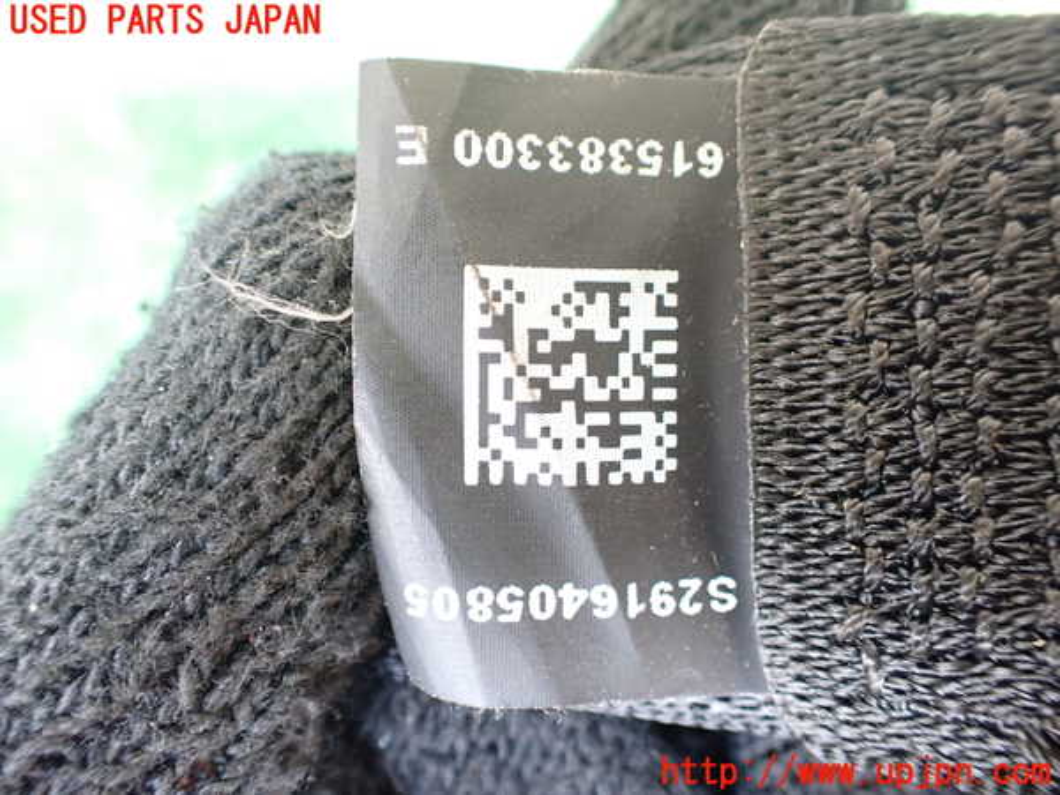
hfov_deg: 60.0
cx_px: 530
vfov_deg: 46.8
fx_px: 919
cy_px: 398
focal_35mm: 30
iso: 800
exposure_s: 1/50
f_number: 2.3
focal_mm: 5.4
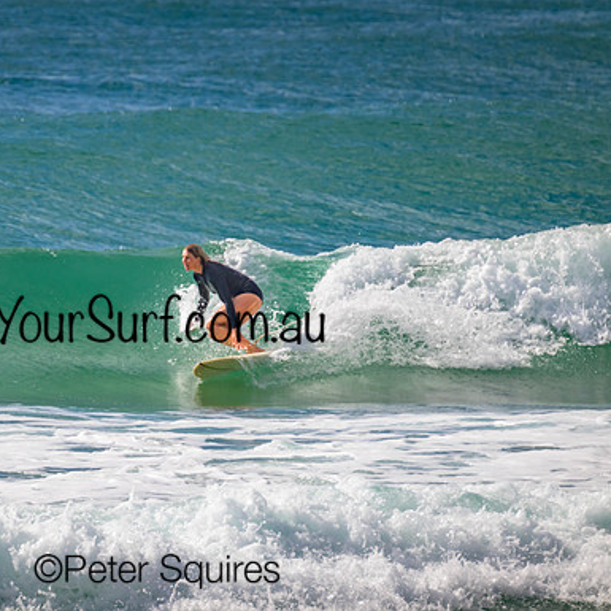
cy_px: 306
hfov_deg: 1.7
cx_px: 157
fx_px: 20469
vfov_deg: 1.7
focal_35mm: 1025
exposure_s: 1/2000
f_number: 11
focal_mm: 800
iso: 900
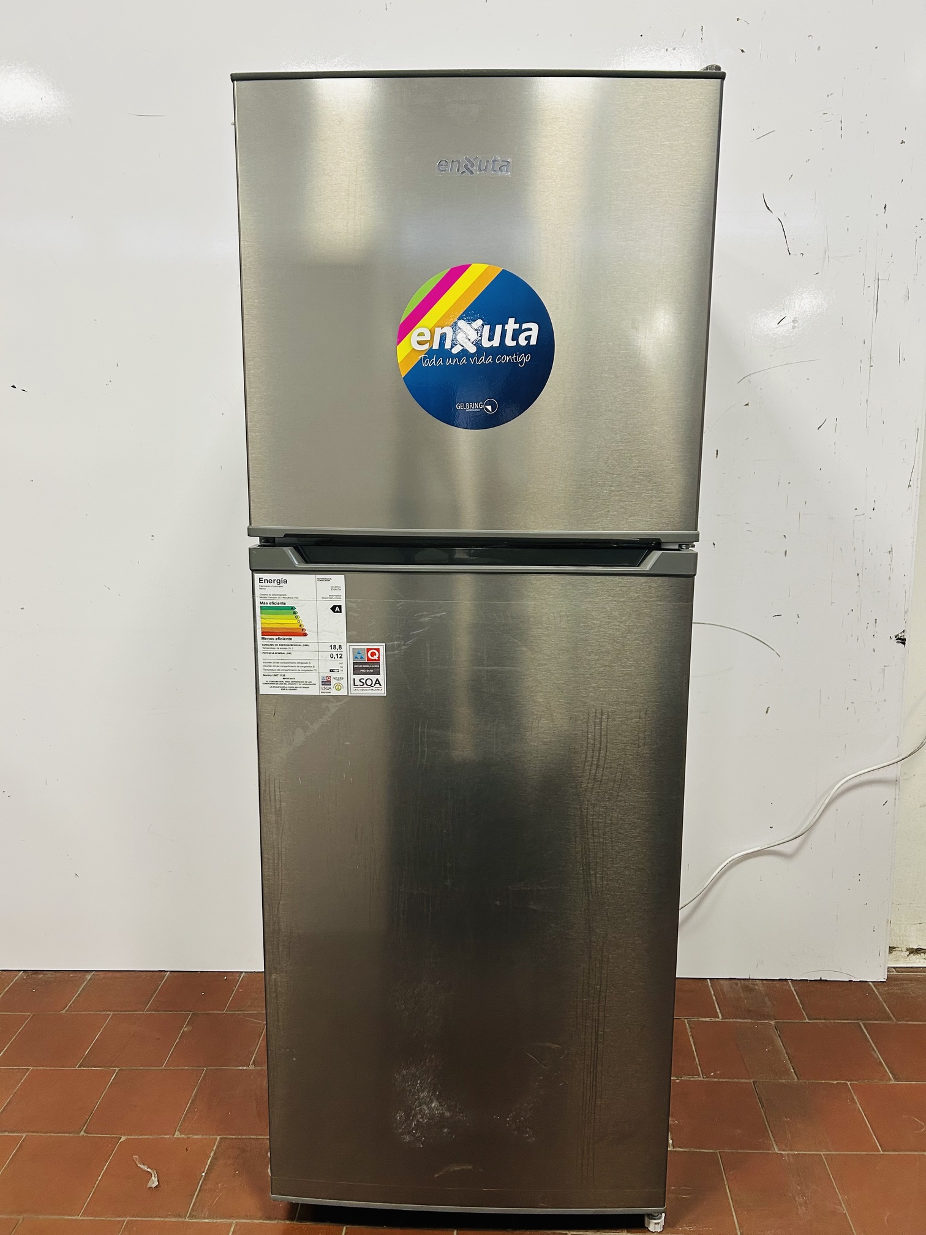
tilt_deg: -12.4
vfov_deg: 67.3
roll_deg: +1.0
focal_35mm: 26
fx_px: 927
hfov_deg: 53.1
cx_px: 463
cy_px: 618
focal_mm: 5.7
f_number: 1.5
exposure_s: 1/50
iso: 160
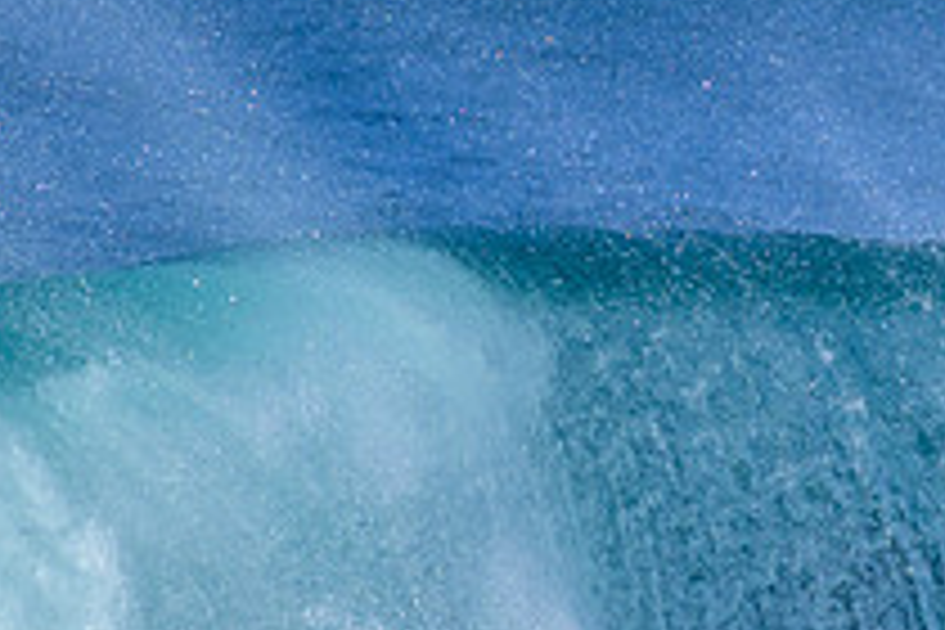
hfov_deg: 1.1
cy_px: 628
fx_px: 50239
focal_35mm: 1914
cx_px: 973
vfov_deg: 0.7
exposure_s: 1/2000
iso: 560
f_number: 8
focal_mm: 560
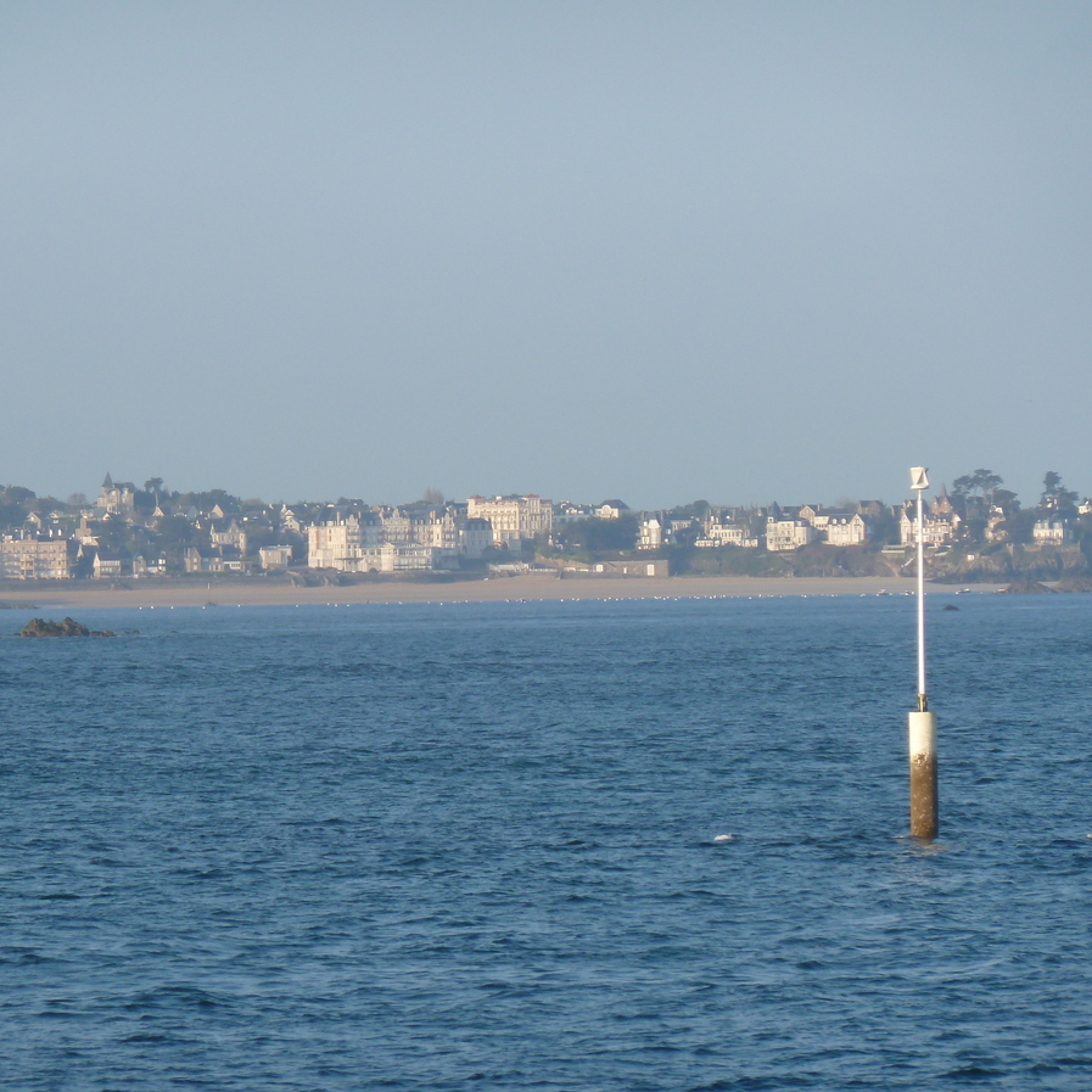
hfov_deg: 6.6
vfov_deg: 6.6
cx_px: 392
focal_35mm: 266
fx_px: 9494
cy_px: 545
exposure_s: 1/250
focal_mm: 37
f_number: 4.6
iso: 80
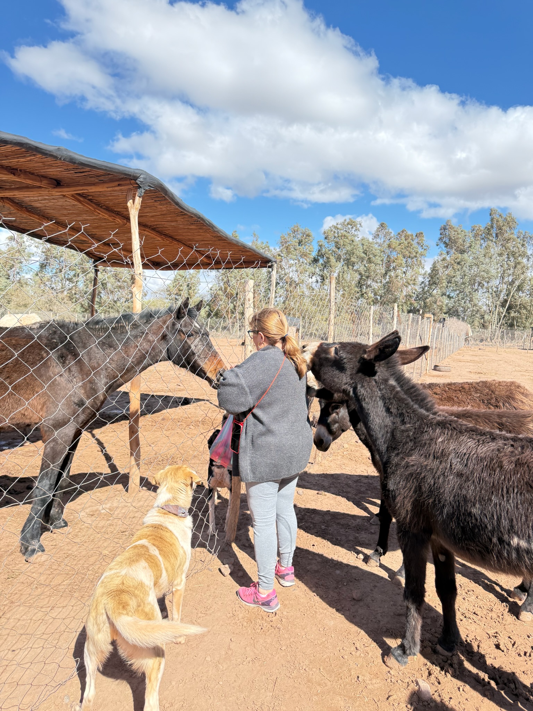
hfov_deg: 56.8
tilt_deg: -2.7
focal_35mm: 24
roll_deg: -3.1
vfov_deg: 71.6
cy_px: 356
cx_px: 266
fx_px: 493
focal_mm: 6.76
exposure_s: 1/1812
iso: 100
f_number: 1.78
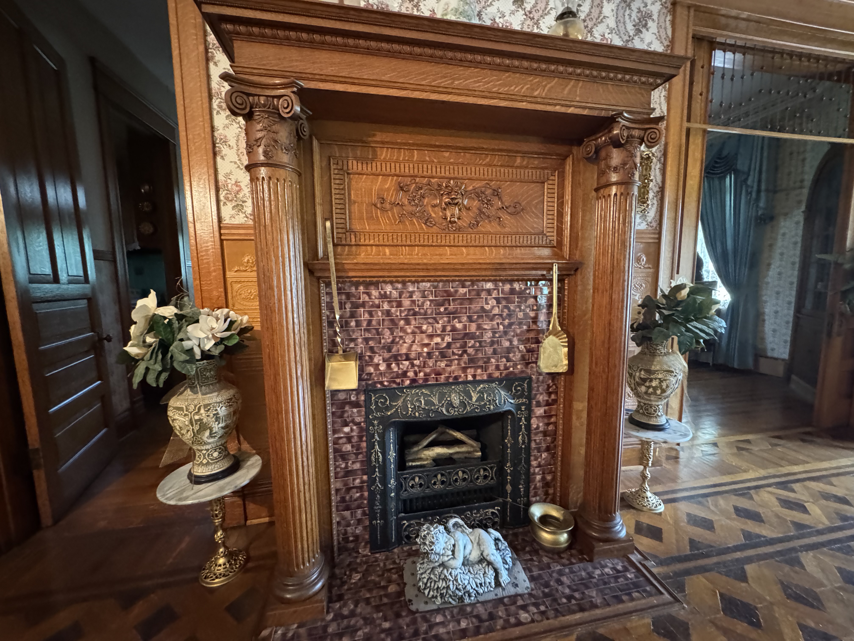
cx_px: 427
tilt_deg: -6.9
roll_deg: -0.8
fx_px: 345
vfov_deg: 85.7
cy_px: 320
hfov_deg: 102.1
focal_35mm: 14
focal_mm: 2.22
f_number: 2.2
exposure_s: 1/30
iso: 1250
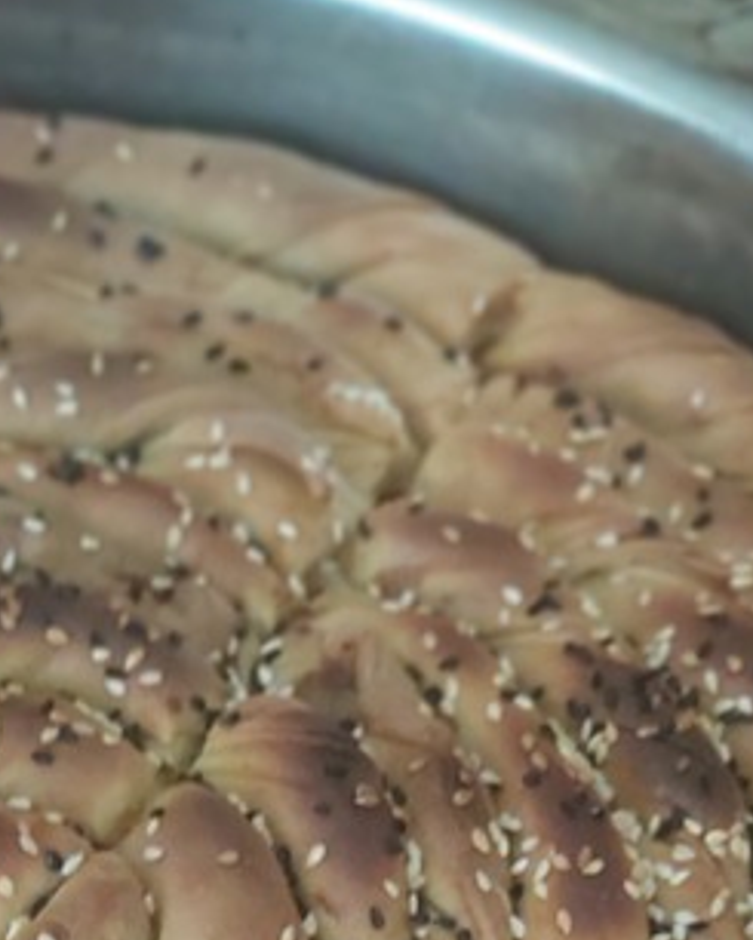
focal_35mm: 88
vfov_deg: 19.2
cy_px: 1379
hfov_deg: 16.8
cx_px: -114
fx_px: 2450
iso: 500
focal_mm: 4.6
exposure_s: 1/17
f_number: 1.8
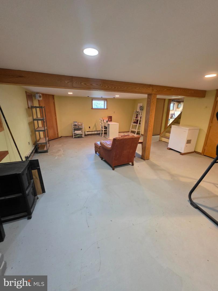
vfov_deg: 106.2
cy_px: 146
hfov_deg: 89.9
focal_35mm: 13
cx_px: 109
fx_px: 109
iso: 500
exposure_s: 1/60
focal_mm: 2.2
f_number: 1.9
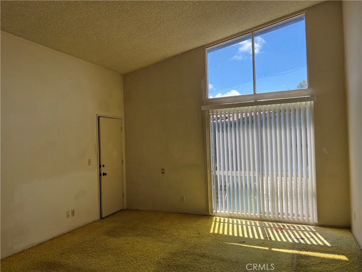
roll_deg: +1.8
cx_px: 181
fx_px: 272
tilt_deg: +0.2
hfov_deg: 67.3
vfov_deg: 53.1
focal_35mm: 26
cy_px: 136
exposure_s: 1/1159
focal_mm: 5.7
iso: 50
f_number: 1.5
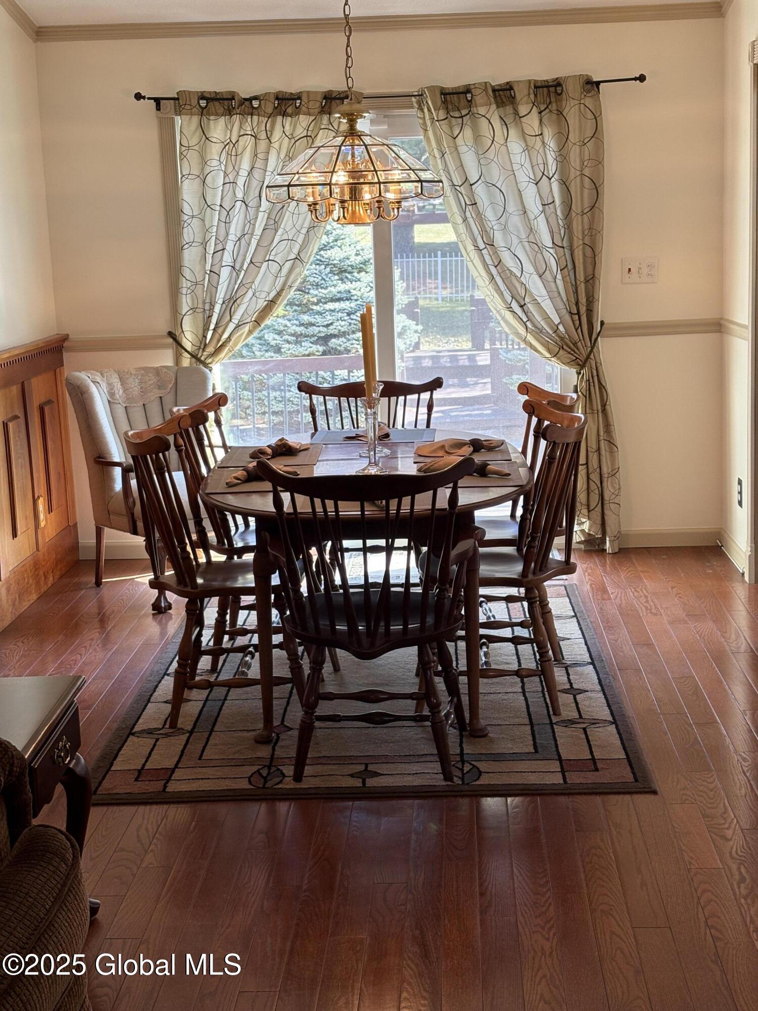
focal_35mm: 52
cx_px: 379
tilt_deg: -9.7
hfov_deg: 28.0
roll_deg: +2.8
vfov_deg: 36.8
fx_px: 1518
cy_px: 506
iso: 50
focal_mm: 5.96
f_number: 1.6
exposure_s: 1/60
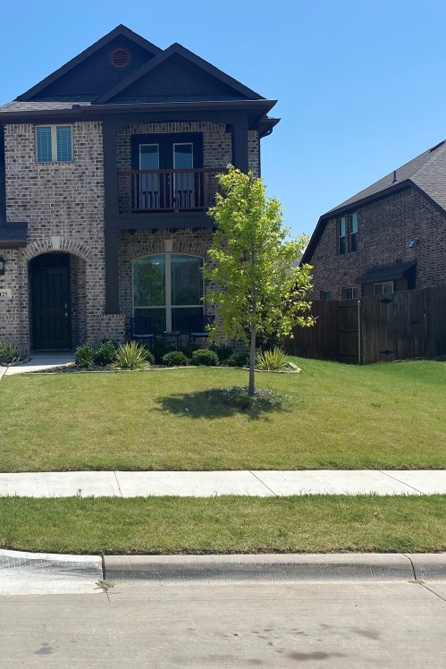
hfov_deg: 34.0
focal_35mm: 37
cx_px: 46
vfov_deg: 51.9
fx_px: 687
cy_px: 339
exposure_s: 1/4444
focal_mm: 4.25
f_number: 1.8
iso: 32
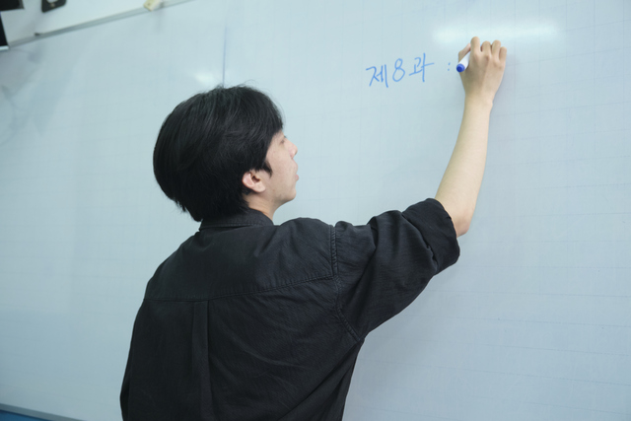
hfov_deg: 53.1
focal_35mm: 36
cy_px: 210
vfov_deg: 36.9
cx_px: 316
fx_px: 631
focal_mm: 24.3
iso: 1250
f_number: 3.2
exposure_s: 1/100
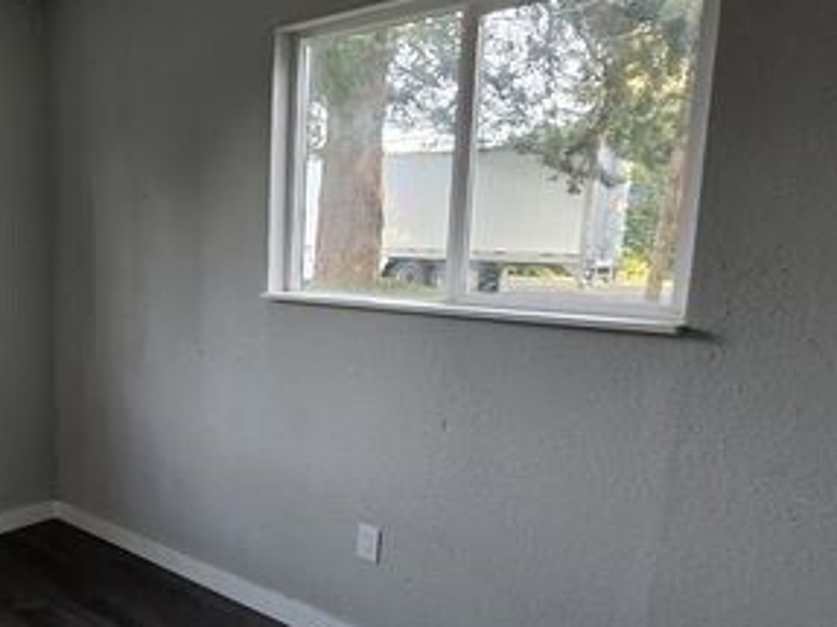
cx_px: 96
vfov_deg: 48.0
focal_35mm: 29
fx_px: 701
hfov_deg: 54.4
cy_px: 362
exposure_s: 1/60
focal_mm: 2.2
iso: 200
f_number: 2.2
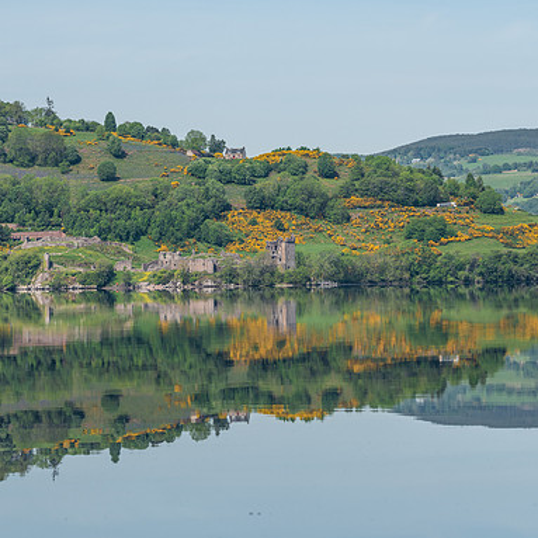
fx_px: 3394
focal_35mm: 193
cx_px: 250
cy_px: 269
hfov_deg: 9.1
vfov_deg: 9.1
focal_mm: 150
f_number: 9
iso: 125
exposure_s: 1/500
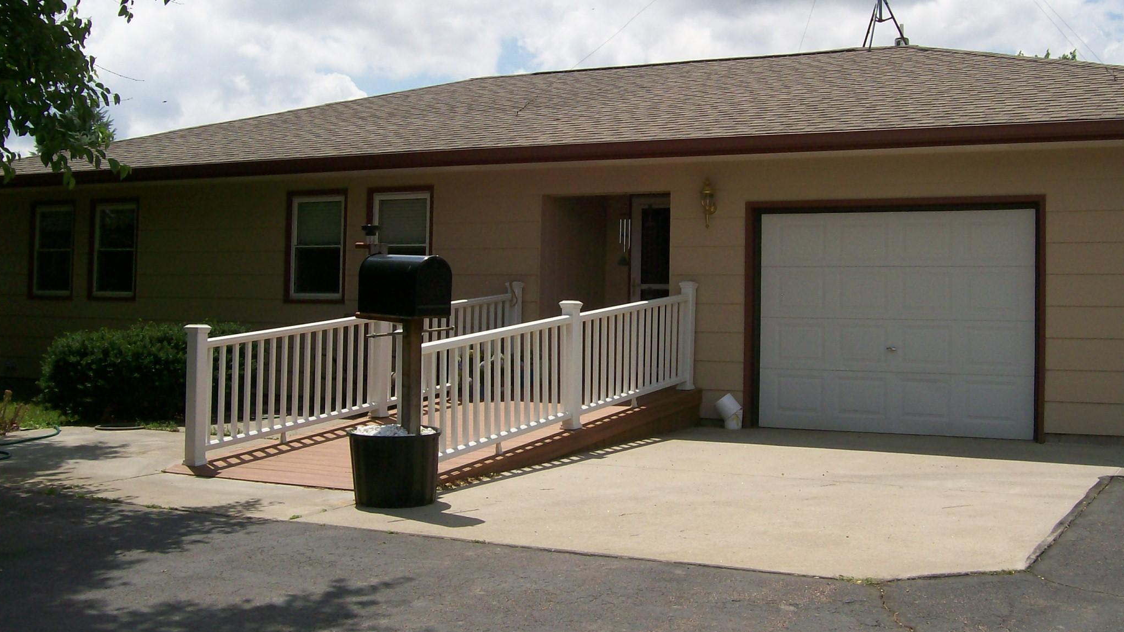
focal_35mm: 44
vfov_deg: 27.0
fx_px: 1311
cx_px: 588
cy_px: 254
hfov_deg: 46.4
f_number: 4.8
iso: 80
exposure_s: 1/898
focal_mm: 6
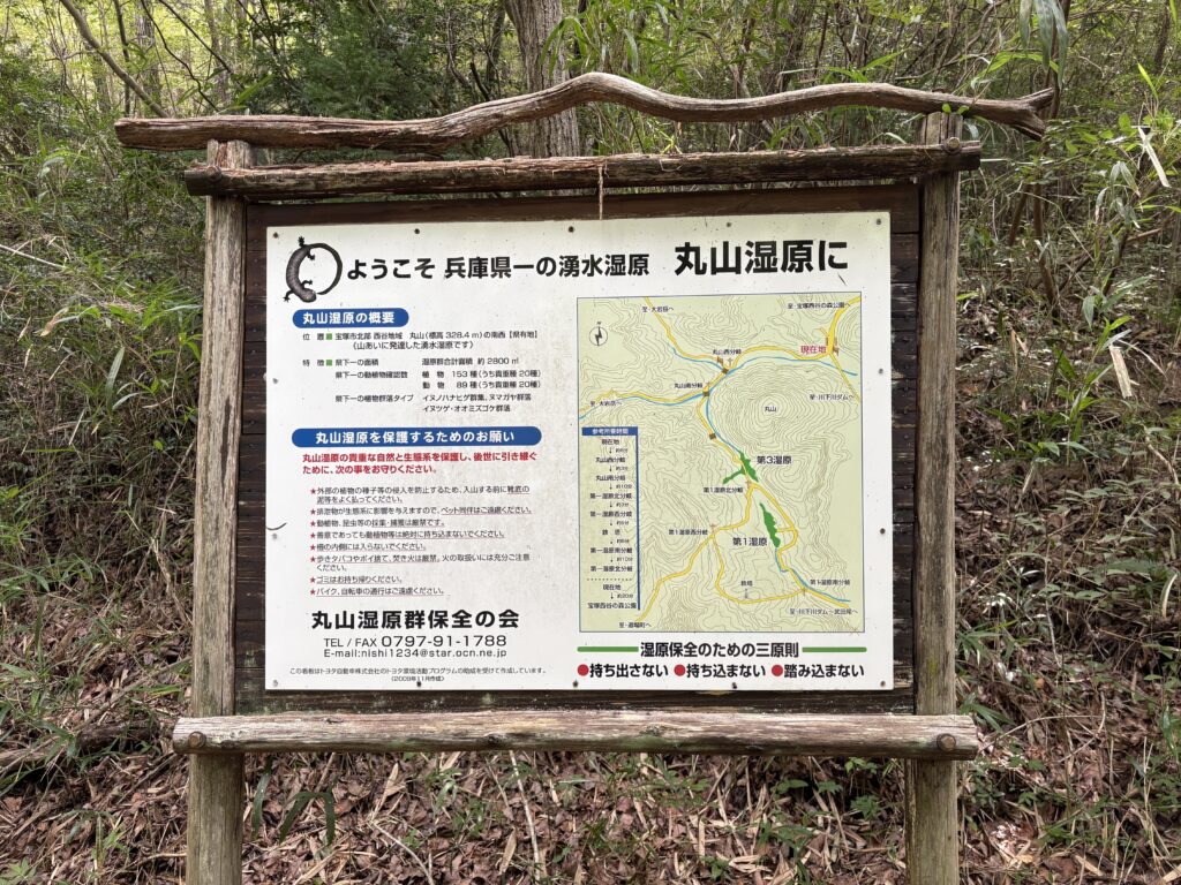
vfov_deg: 53.1
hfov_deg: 67.3
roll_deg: +2.7
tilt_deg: +6.0
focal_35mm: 26
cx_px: 590
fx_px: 887
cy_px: 442
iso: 100
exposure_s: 1/121
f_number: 1.6
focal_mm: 5.96
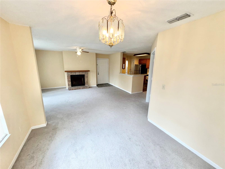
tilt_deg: -13.0
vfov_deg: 85.7
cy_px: 84
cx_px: 112
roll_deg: -0.1
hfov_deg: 102.1
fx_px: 91
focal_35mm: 14
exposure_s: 1/120
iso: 40
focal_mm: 2.22
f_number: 2.2
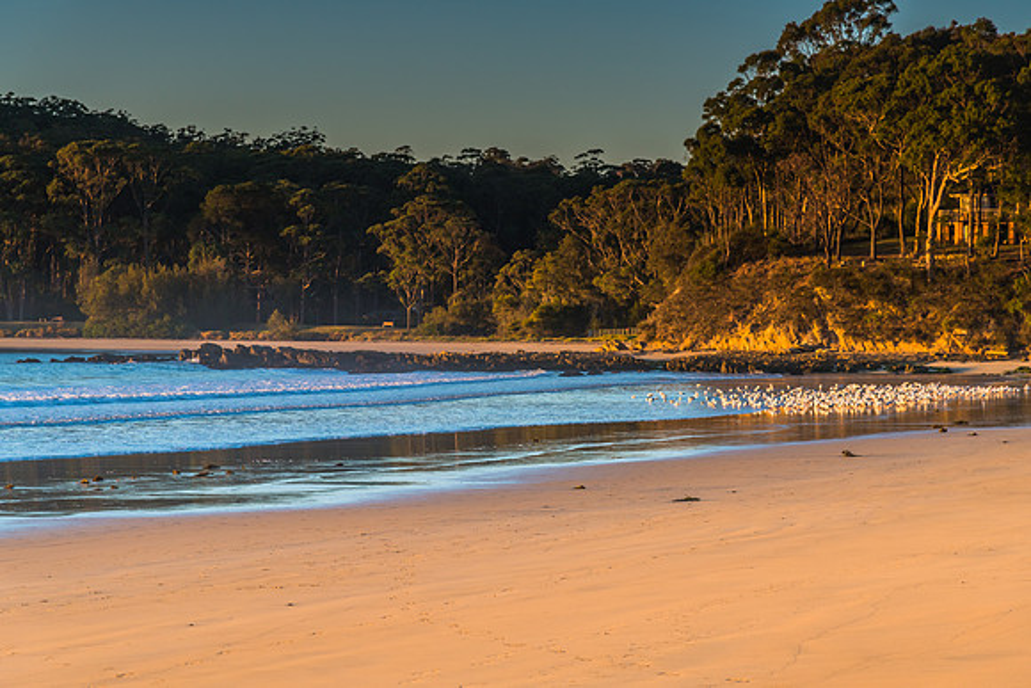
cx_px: 516
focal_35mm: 120
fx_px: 3437
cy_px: 344
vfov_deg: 11.4
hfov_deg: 17.1
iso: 320
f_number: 8
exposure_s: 1/50
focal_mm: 120
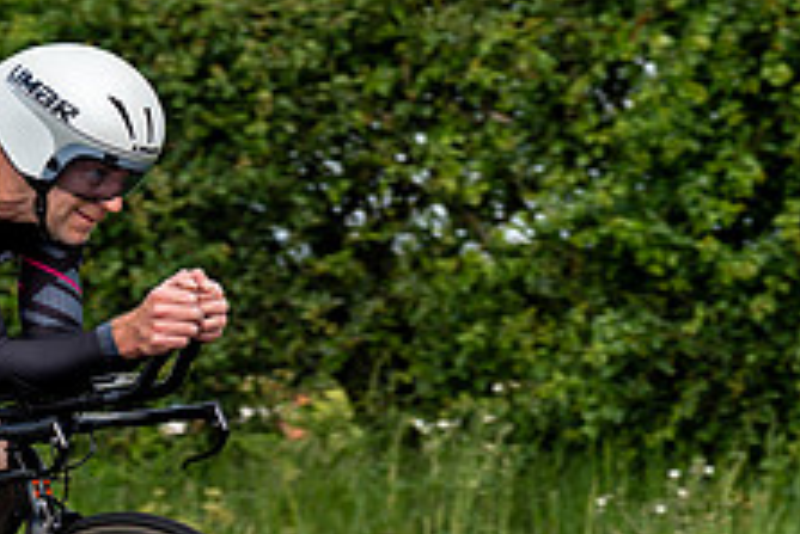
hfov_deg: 8.0
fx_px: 5737
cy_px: 370
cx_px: 172
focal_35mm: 258
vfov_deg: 5.3
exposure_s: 1/1000
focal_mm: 70
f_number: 3.5
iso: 125
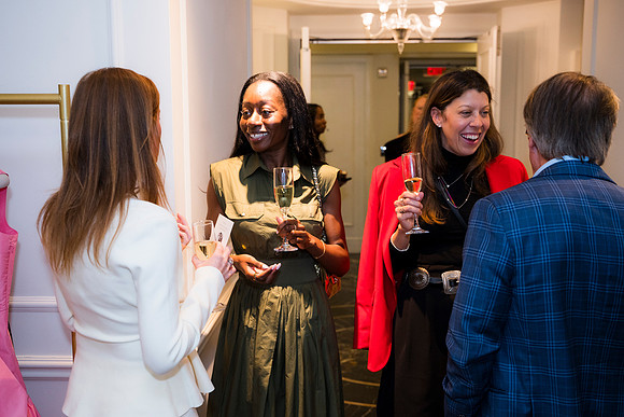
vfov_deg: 32.6
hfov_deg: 47.4
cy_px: 208
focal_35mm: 41
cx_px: 312
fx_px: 711
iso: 1250
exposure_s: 1/125
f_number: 4
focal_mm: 41
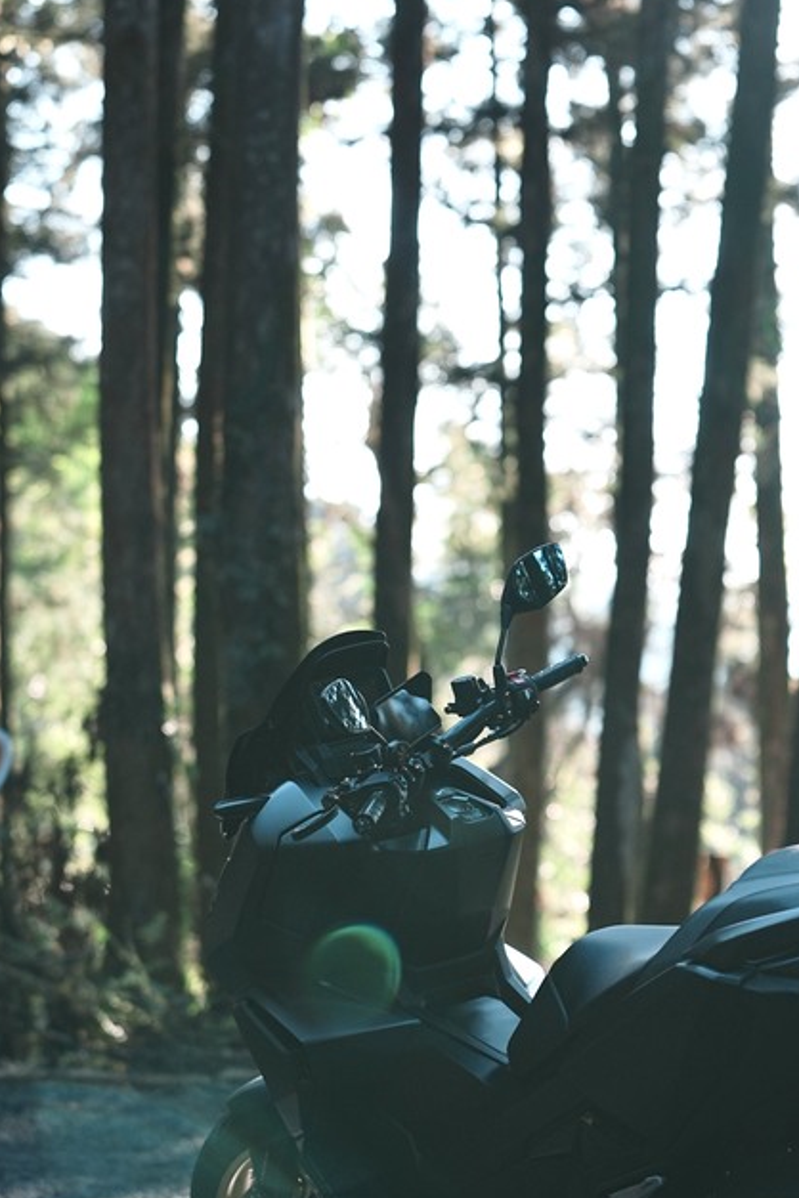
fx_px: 3728
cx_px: 644
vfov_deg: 18.3
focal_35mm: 112
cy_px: 562
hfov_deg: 12.2
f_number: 2
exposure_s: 1/1600
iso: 250
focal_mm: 60
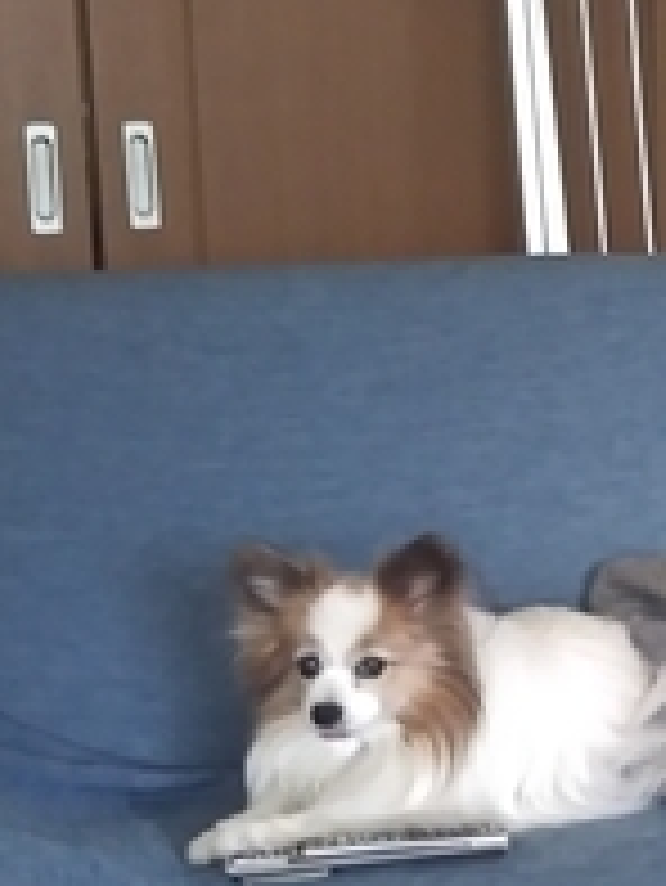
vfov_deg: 25.6
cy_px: 513
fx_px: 1948
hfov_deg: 18.4
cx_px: 799
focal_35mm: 76
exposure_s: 1/8
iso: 1000
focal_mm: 4
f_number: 2.2
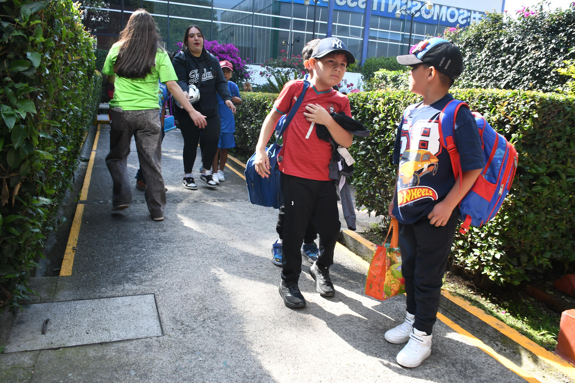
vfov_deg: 47.9
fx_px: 431
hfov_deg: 67.4
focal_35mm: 27
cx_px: 288
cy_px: 192
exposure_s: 1/100
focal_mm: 18
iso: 500
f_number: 9
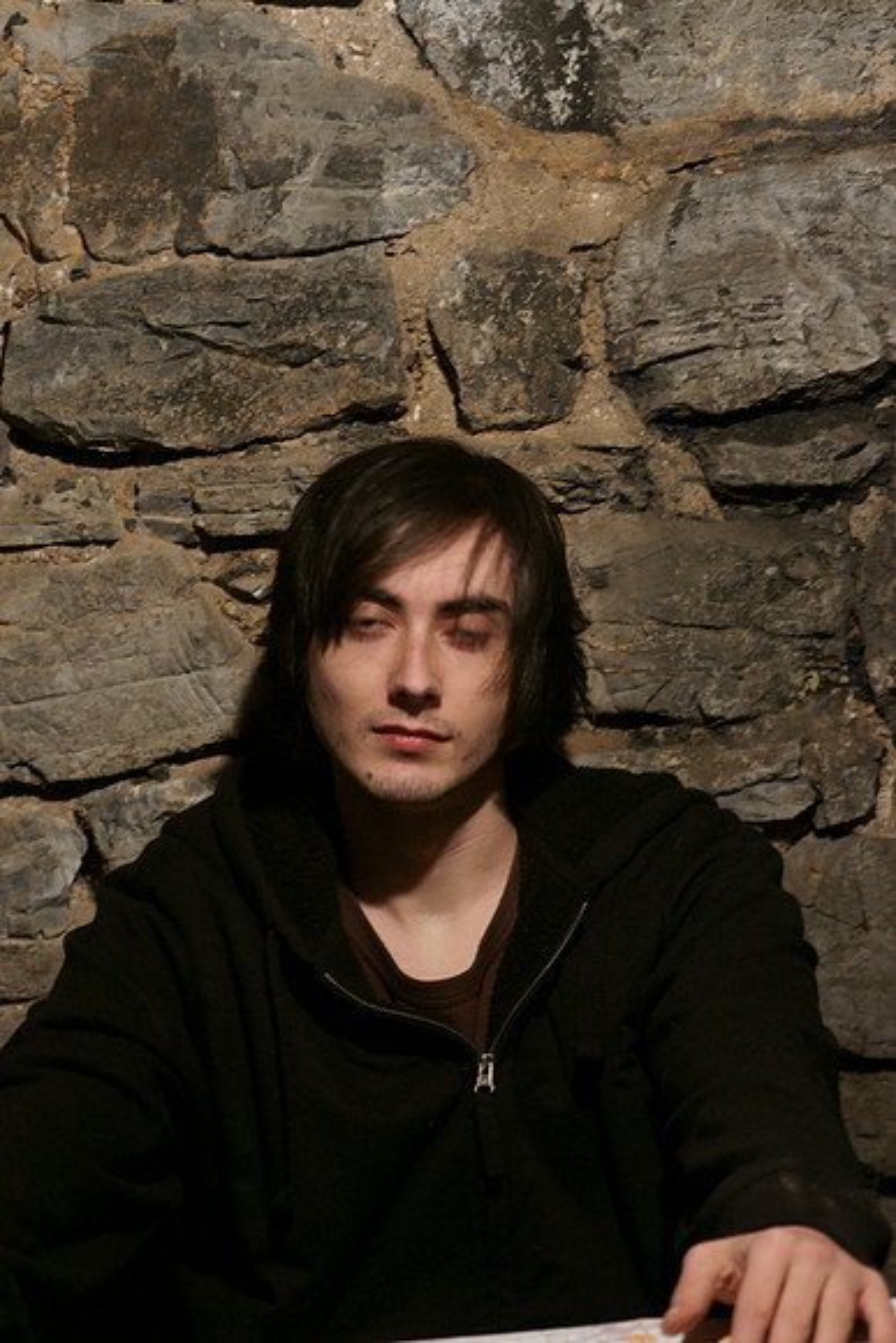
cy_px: 672
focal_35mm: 112
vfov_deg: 18.2
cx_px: 448
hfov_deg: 12.2
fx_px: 4197
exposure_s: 1/25
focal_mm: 75
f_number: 3.2
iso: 1600
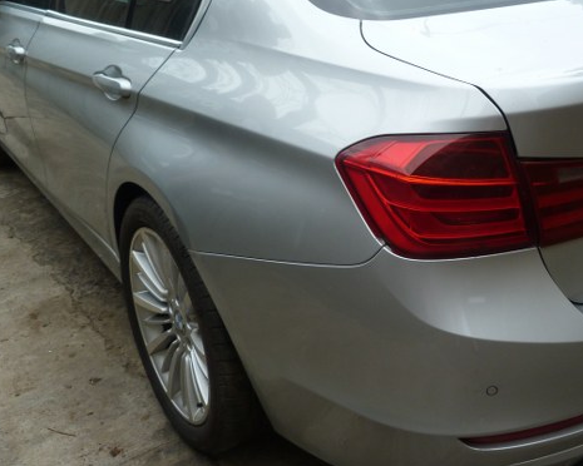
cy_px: 163
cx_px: 410
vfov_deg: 35.4
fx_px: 725
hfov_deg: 42.9
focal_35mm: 42
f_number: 4
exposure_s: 1/160
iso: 80
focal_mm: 4.5
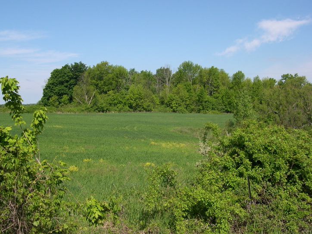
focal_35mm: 42
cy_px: 108
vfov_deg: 34.3
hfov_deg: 44.8
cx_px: 145
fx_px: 379
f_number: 7.6
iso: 100
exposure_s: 1/224
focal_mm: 8
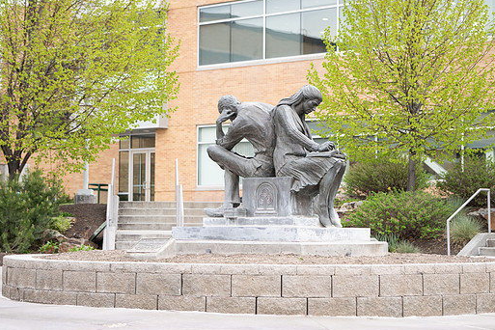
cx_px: 274
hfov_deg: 23.6
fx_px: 1182
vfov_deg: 15.9
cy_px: 168
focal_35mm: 86
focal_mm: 70
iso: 200
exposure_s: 1/400
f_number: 2.8
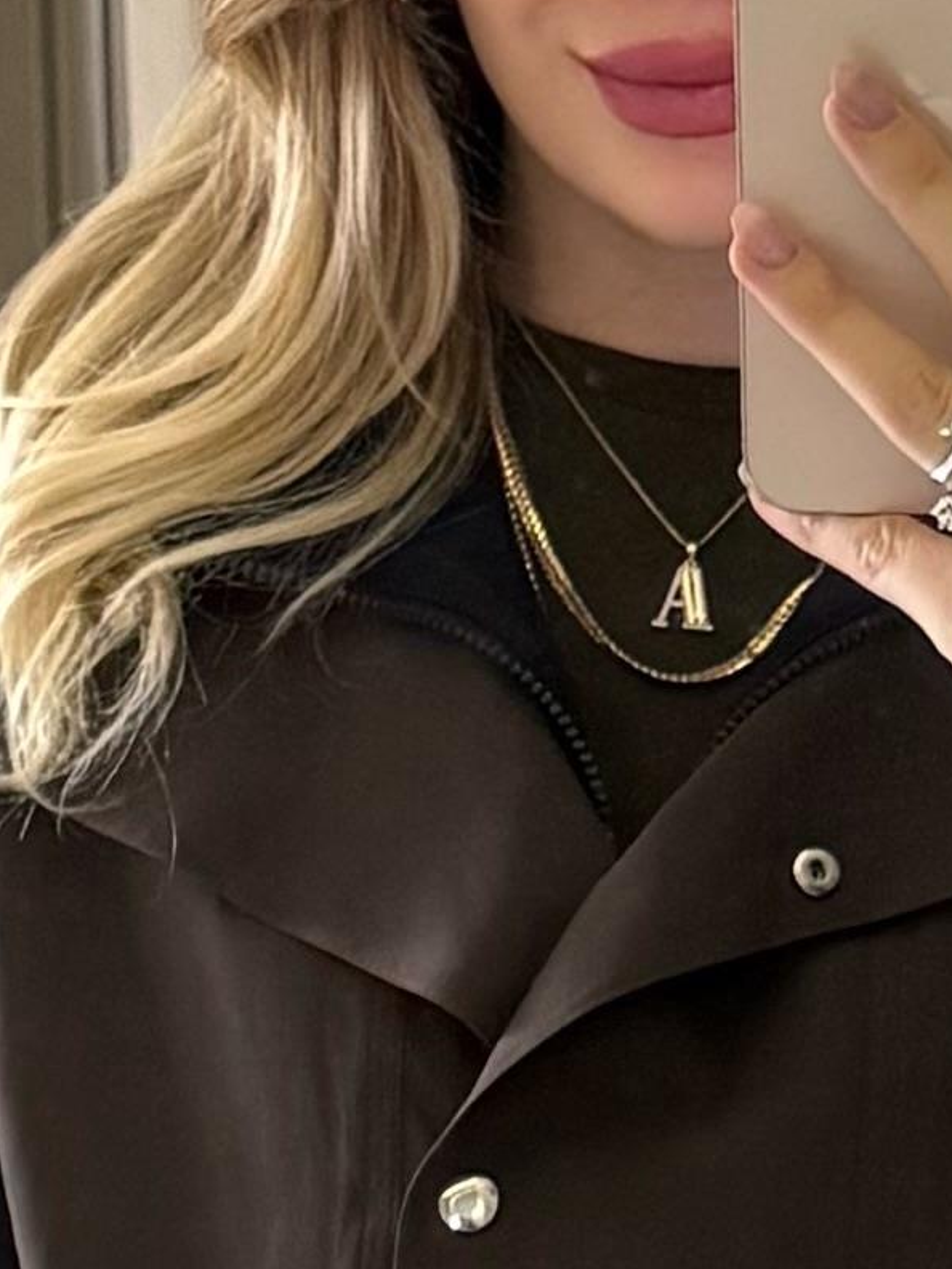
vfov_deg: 11.2
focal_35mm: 173
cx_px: 506
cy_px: 1540
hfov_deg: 8.6
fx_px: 6344
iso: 320
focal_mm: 6.76
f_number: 1.78
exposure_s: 1/60
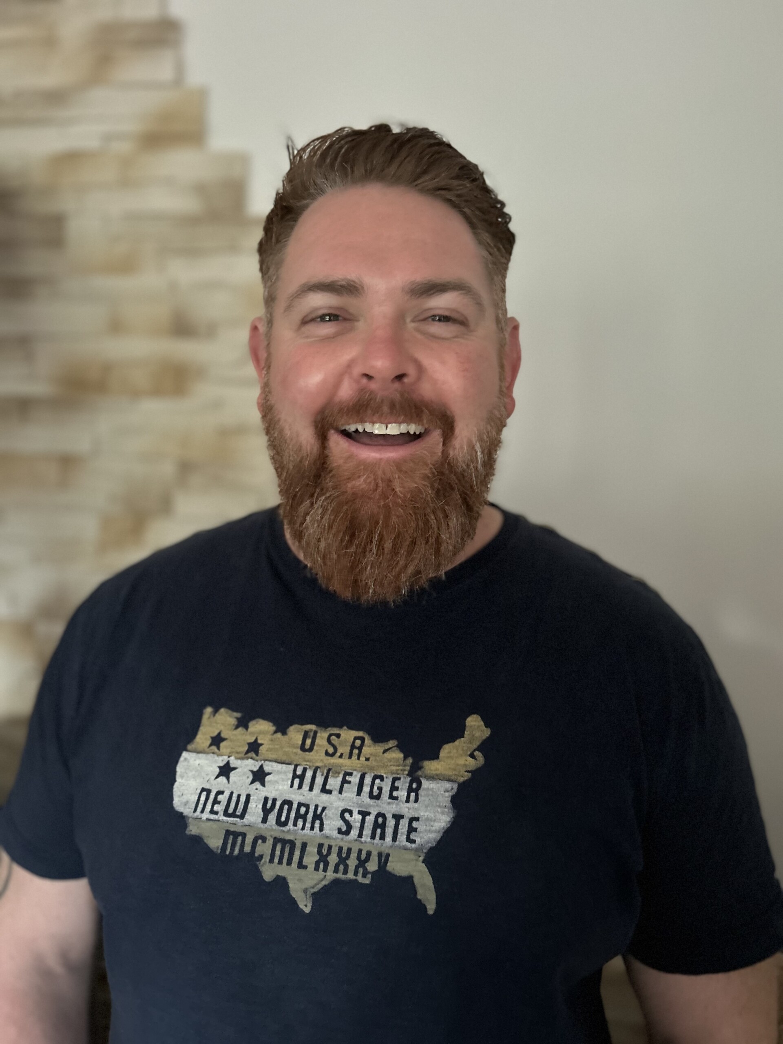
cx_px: 392
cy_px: 522
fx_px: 784
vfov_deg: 67.3
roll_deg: -1.9
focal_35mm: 26
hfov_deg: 53.1
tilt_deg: -7.0
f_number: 1.5
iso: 1000
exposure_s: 1/27
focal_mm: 5.7
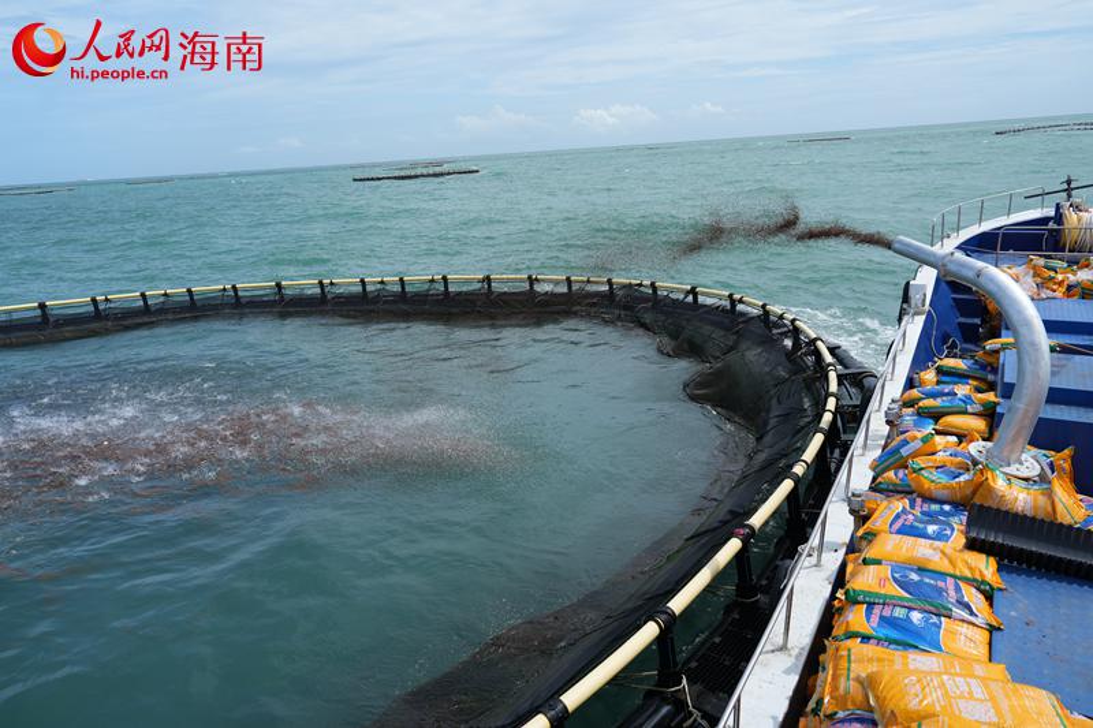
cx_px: 546
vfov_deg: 53.1
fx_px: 728
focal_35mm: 24
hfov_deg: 73.8
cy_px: 364
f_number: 4.5
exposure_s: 1/1000
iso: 100
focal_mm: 24
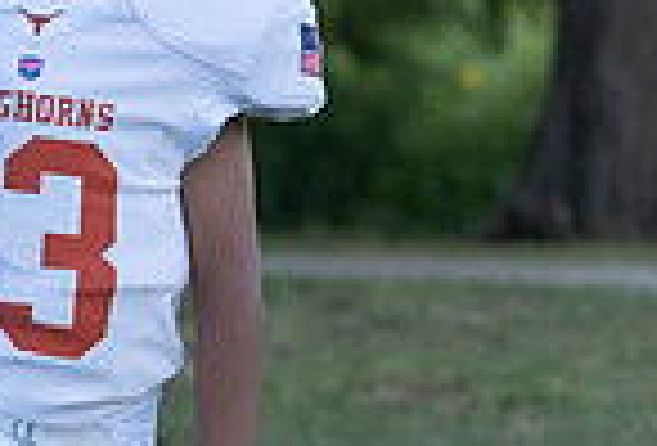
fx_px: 5669
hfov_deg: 6.6
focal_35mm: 309
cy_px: 286
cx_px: 18
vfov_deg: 4.5
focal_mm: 70
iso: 125
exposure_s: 1/400
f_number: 2.8
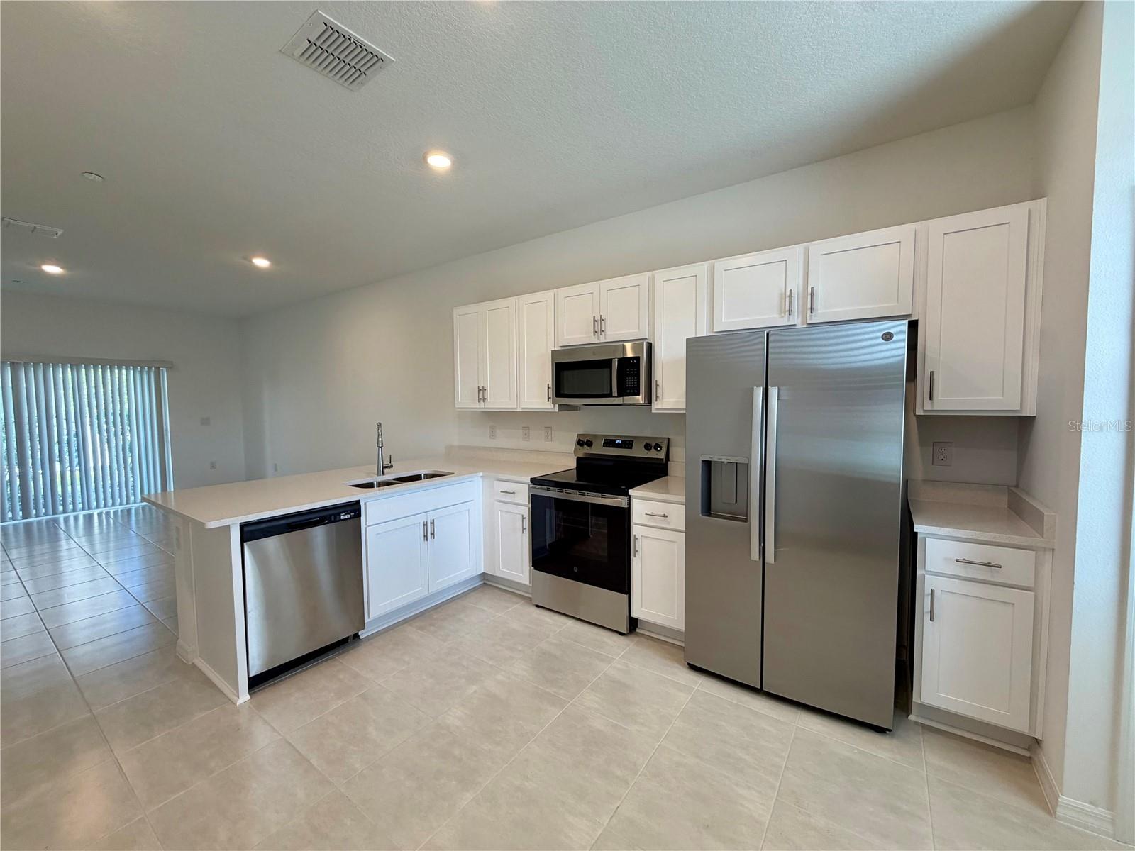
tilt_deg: -3.2
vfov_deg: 85.7
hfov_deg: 102.1
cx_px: 568
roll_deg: +0.6
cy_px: 426
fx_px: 459
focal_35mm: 14
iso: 160
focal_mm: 2.22
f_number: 2.2
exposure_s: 1/120
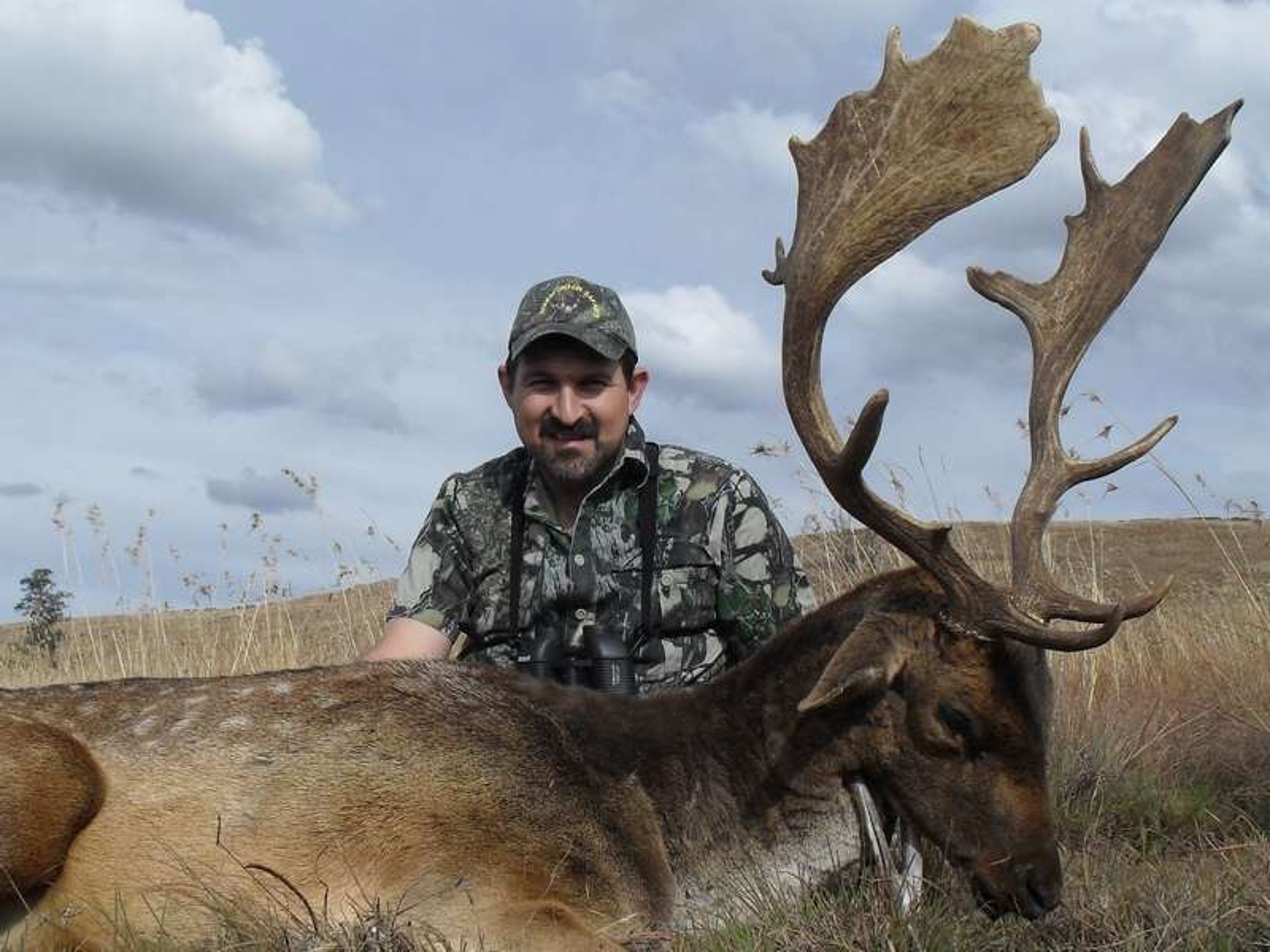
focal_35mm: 38
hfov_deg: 49.0
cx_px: 635
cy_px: 476
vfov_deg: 37.7
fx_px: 1394
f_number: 8.3
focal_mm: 6.3
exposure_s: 1/250
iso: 80
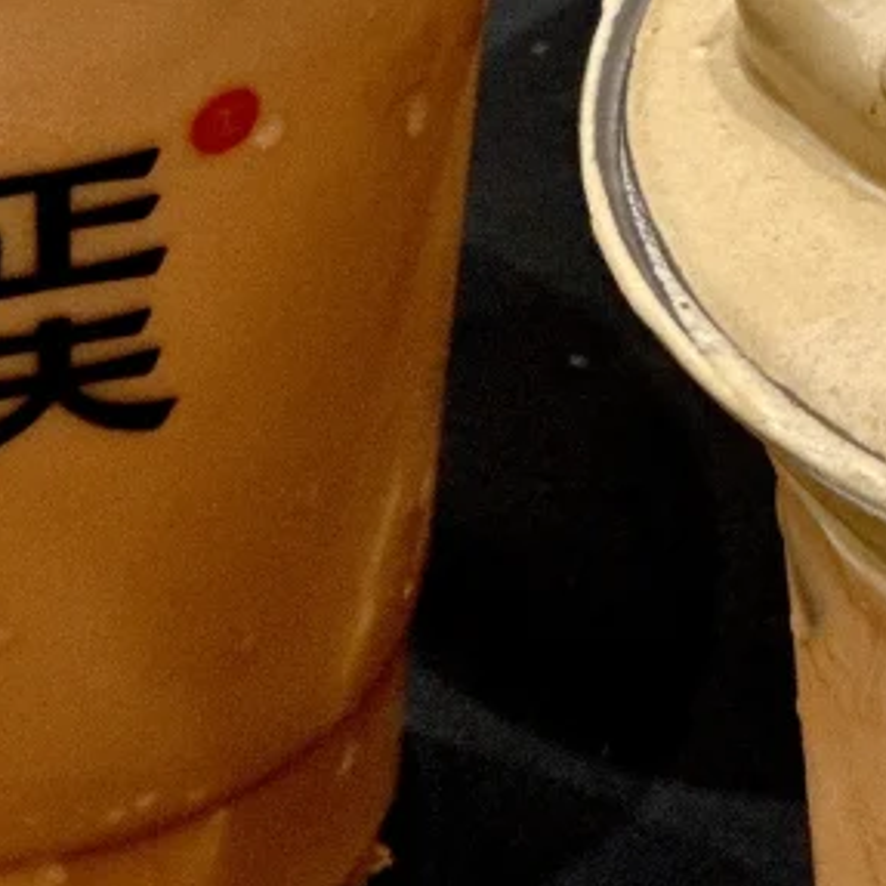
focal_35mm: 341
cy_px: 590
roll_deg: -2.8
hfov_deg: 5.1
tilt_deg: -35.0
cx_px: 713
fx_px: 9875
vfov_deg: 5.1
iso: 100
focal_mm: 9
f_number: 2.8
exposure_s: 1/100
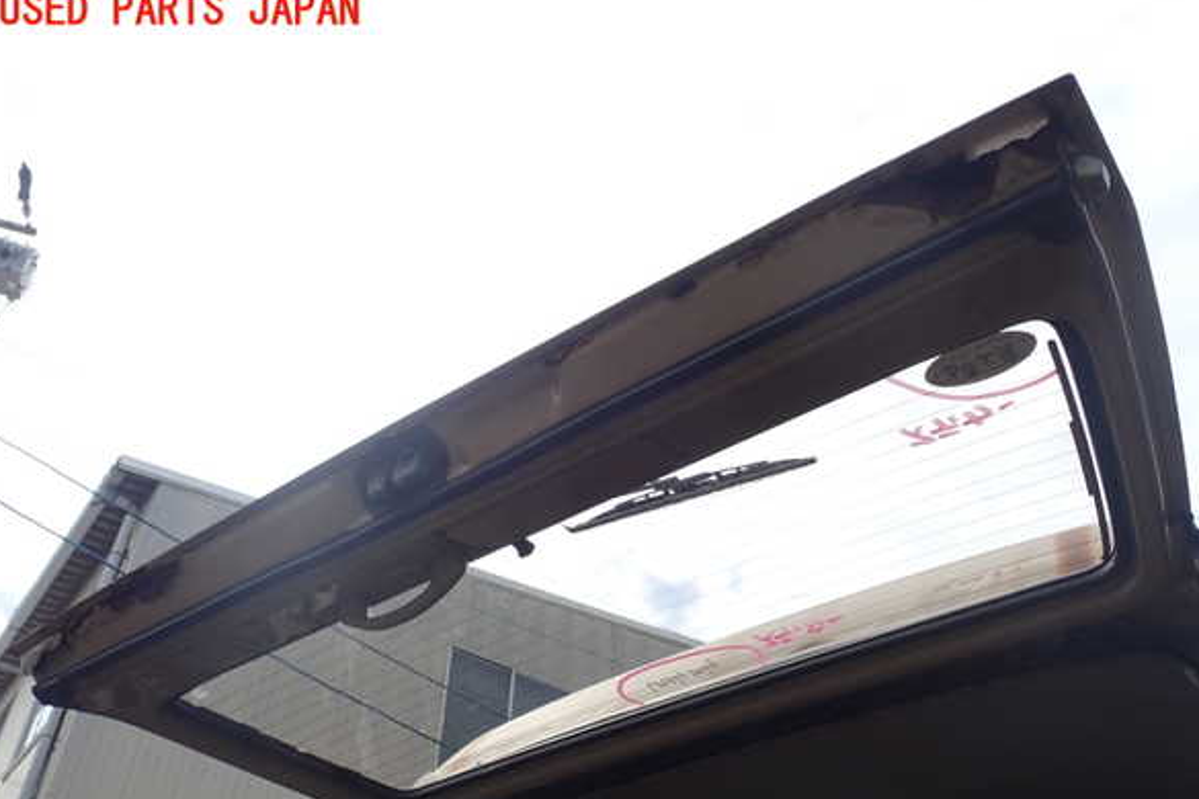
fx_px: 1066
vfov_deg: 41.1
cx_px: 603
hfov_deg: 58.7
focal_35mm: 32
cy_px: 447
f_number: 9
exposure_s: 1/160
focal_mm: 5.4
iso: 100
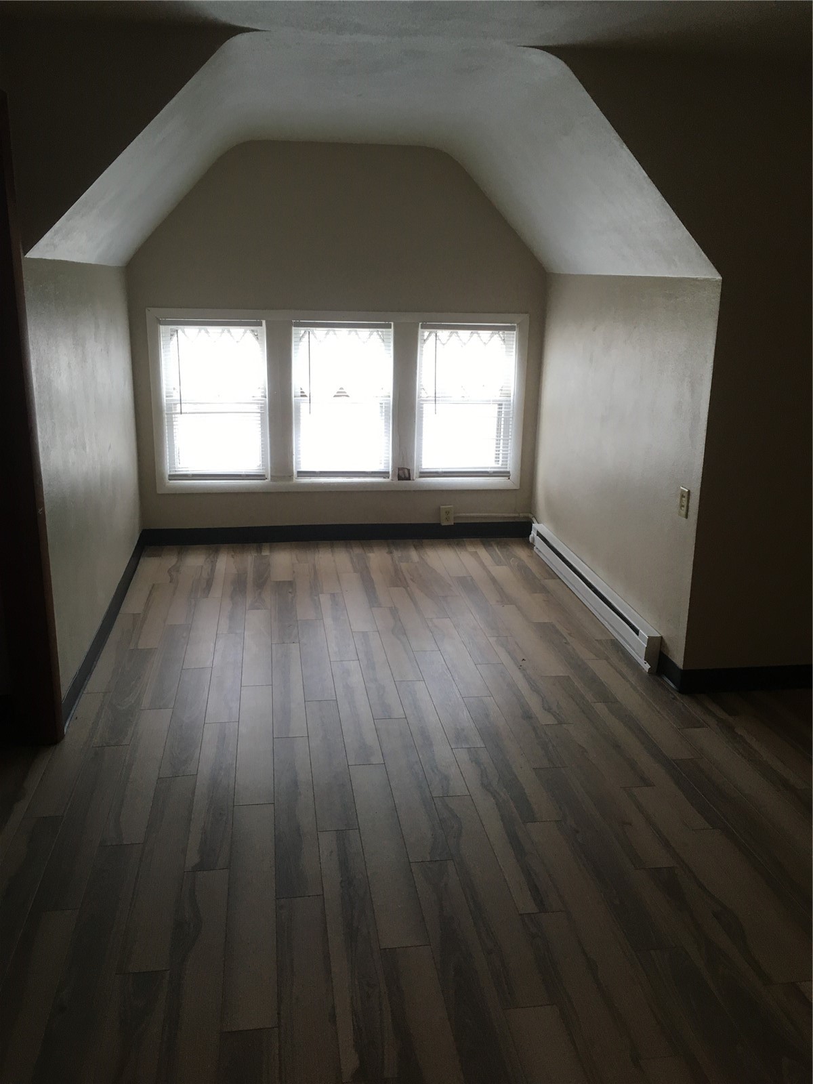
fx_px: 908
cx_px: 406
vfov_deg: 61.7
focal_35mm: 29
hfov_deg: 48.2
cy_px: 542
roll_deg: -1.1
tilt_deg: -18.9
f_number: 2.2
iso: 40
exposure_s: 1/30
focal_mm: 4.15
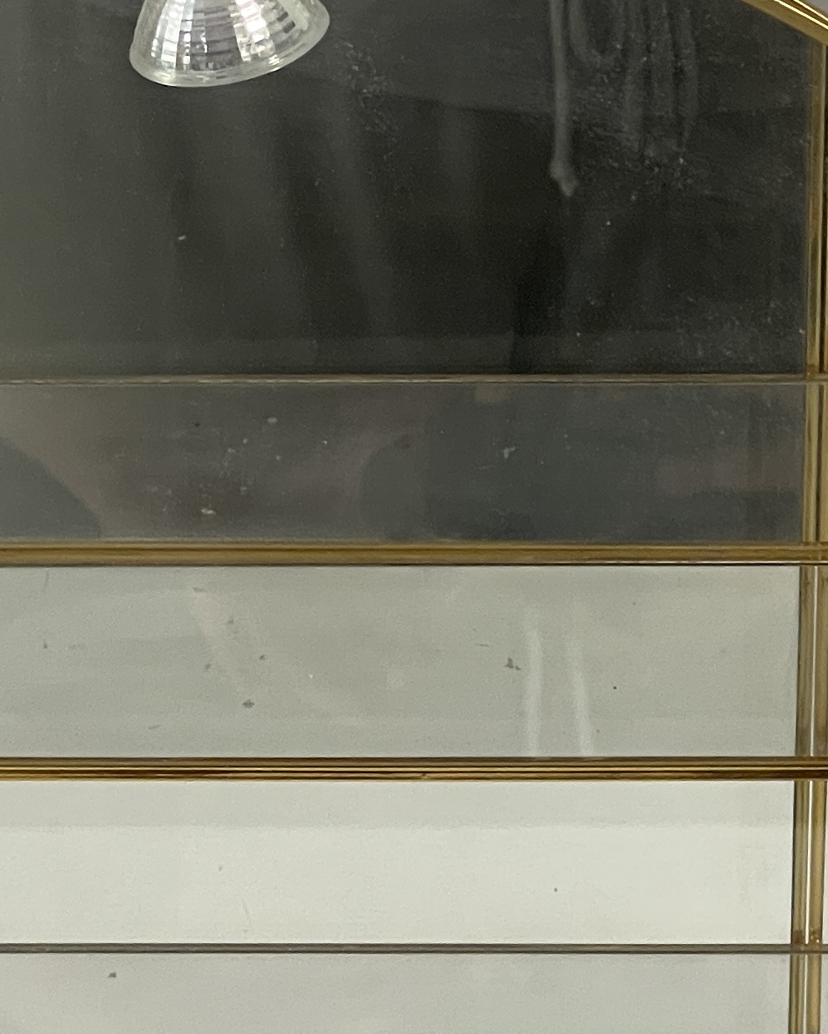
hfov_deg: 7.6
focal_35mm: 203
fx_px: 6218
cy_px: 905
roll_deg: +0.4
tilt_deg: -24.4
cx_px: 198
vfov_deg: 9.5
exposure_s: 1/50
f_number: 2.2
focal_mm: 7.5
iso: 160
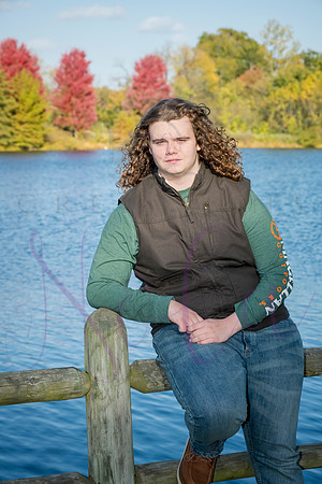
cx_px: 161
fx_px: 1234
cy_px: 242
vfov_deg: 22.1
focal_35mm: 92
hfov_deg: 14.9
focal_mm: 92
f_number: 10
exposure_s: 1/800
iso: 640
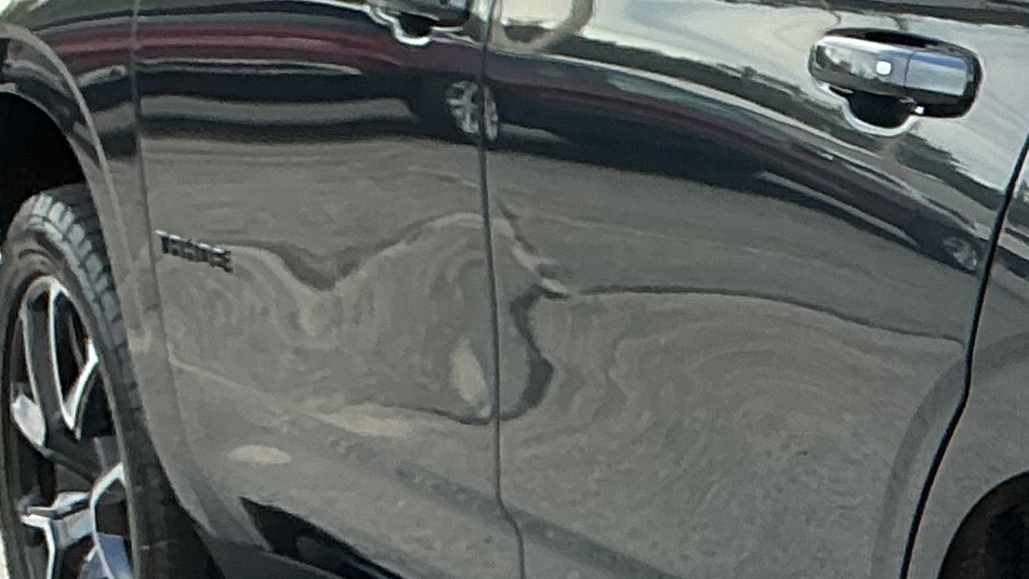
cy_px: 429
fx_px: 3656
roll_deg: -0.1
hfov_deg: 13.4
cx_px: 2150
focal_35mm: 134
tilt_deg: -10.9
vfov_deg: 9.0
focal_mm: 3
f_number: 1.8
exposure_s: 1/120
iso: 40
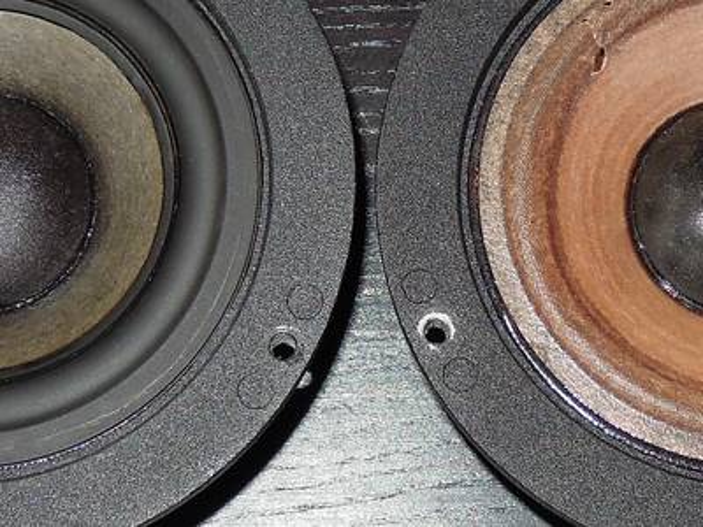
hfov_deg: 46.8
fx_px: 812
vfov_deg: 36.0
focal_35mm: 40
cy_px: 264
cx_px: 352
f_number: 2.6
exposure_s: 1/40
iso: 160
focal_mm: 7.2
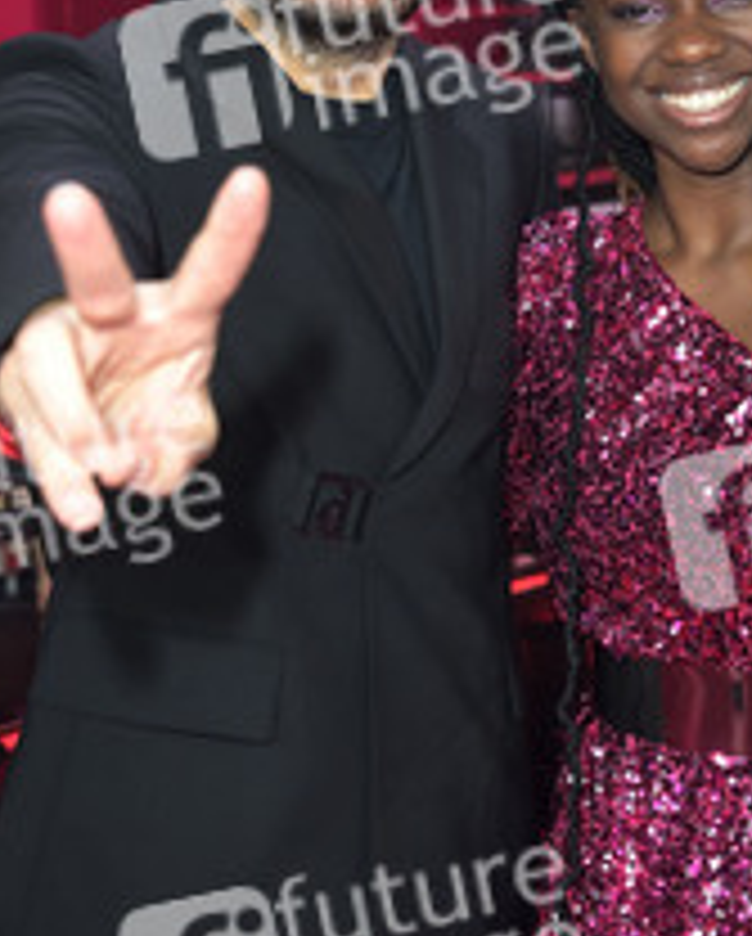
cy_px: 279
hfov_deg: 21.3
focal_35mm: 72
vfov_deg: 26.2
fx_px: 1999
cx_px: 482
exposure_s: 1/125
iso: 2500
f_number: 5
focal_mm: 40
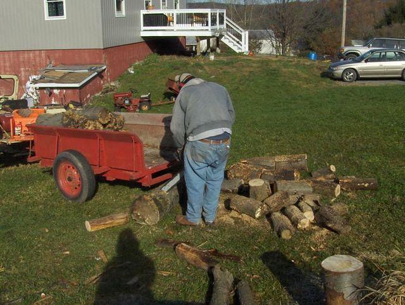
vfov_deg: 35.2
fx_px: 480
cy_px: 152
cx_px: 202
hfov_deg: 45.7
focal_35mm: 41
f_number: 7.7
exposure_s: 1/752
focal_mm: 6.5
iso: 100
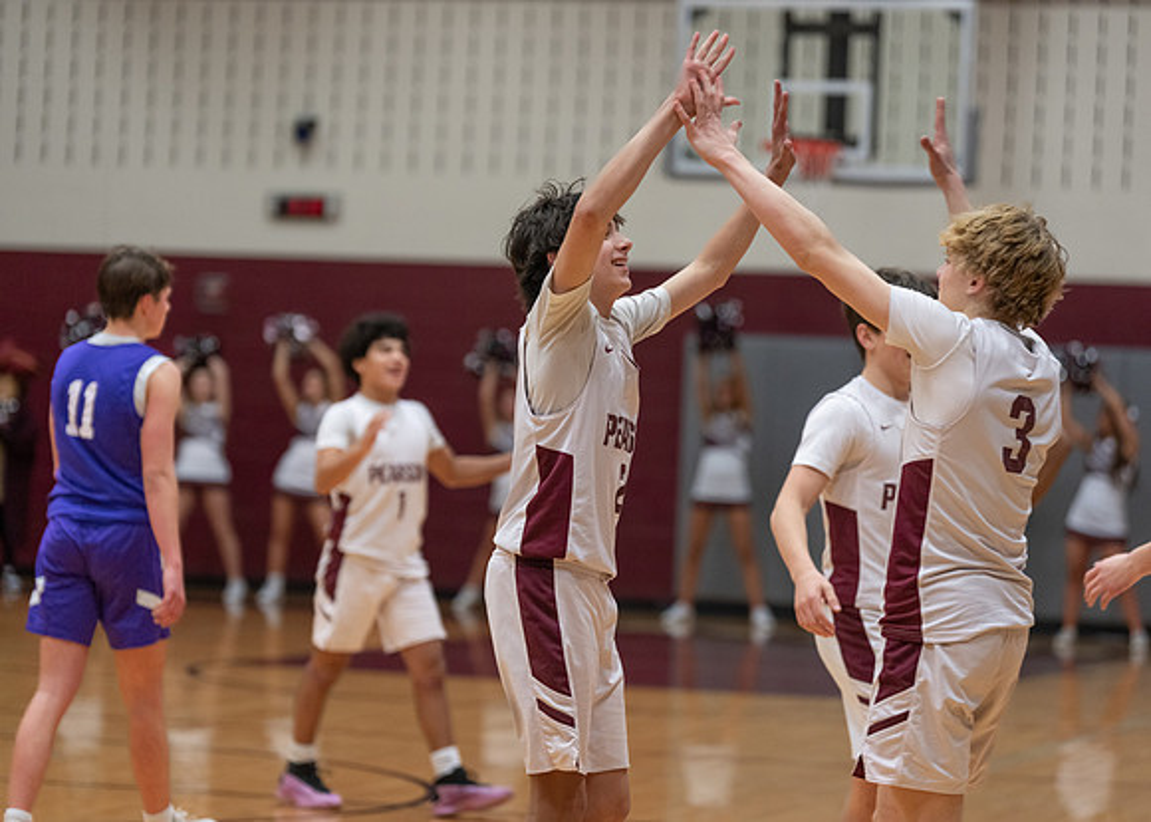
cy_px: 411
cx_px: 576
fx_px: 4281
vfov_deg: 11.0
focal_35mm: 131
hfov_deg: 15.3
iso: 1600
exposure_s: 1/500
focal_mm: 125
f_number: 2.8
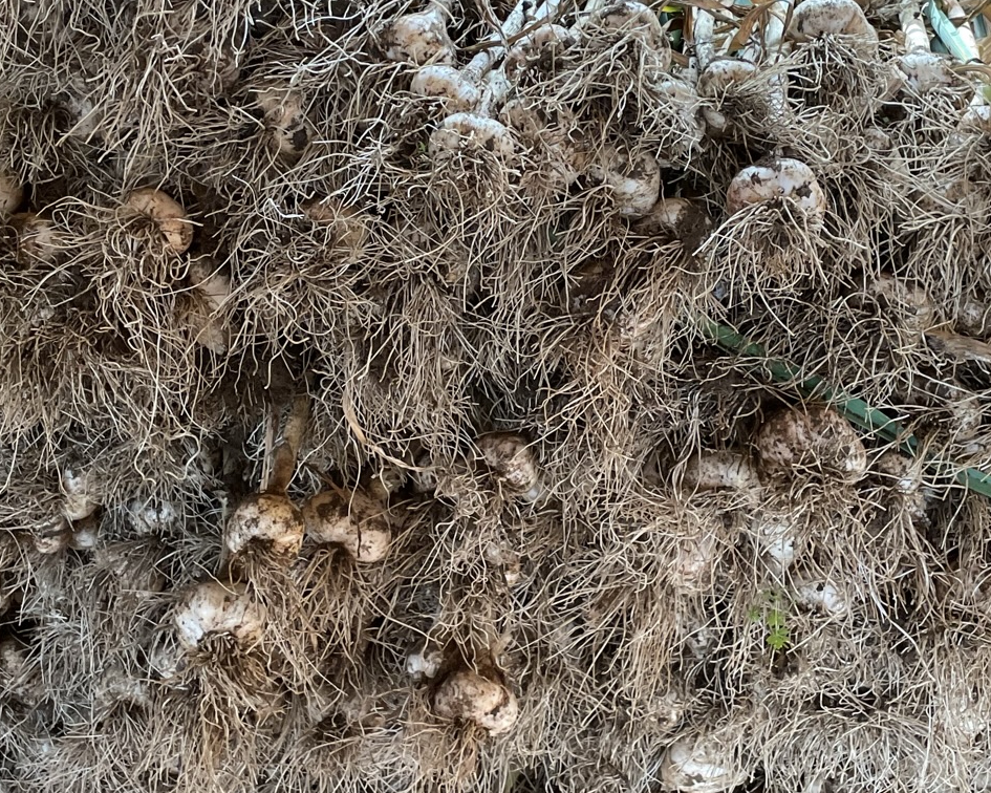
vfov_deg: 27.5
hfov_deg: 34.2
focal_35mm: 55
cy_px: 281
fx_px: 1613
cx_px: 492
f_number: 1.6
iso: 125
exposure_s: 1/107
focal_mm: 4.2
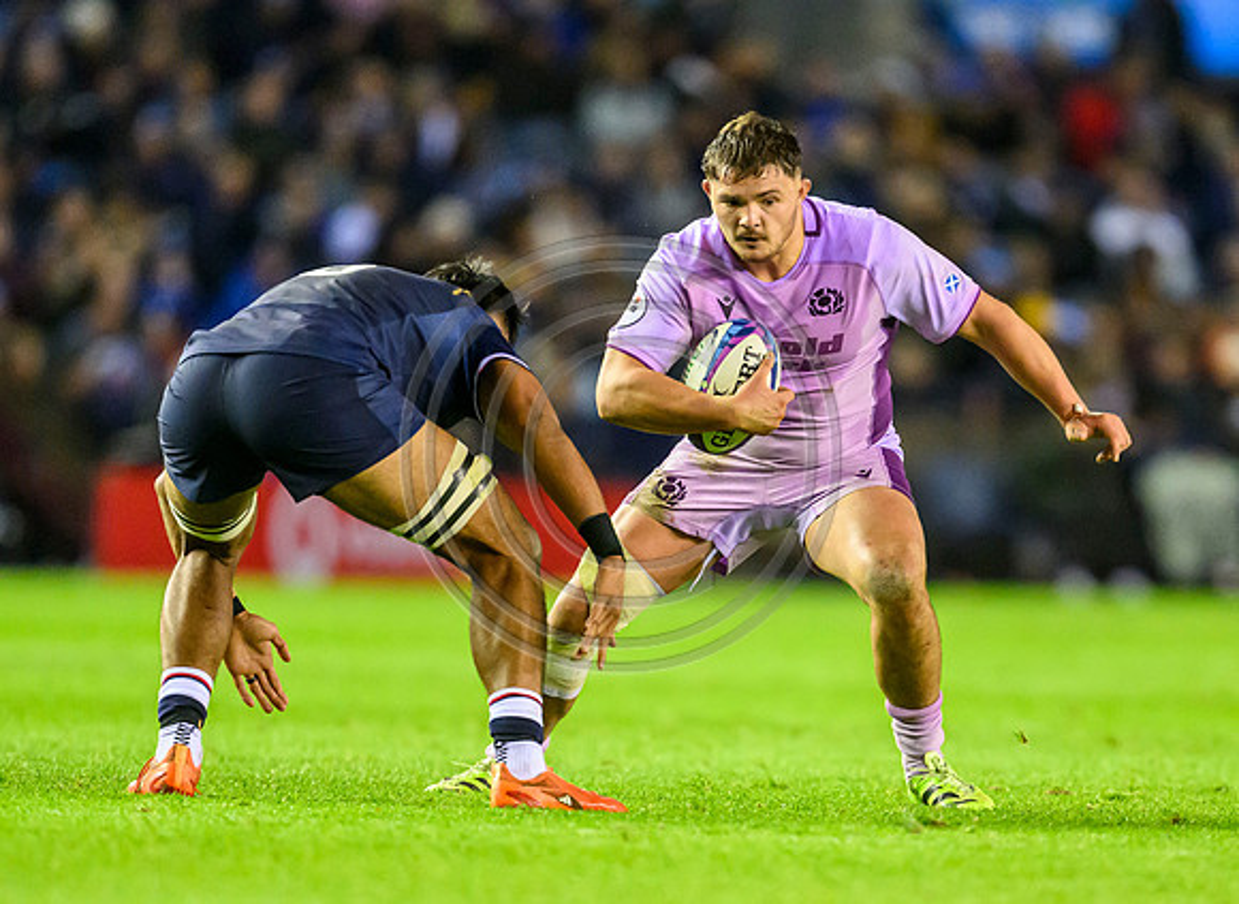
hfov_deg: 2.7
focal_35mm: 753
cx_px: 830
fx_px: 26698
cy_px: 632
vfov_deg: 1.9
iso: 8000
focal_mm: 400
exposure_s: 1/1000
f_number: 2.8
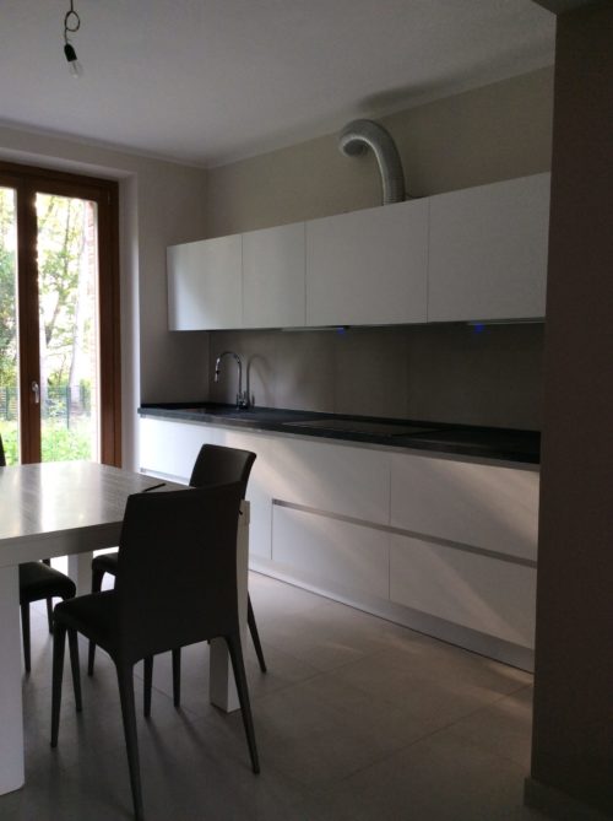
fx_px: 757
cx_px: 306
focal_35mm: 32
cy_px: 410
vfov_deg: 56.9
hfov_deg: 44.1
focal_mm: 3.3
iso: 40
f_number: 2.4
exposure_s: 1/25
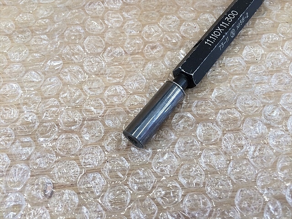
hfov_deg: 61.7
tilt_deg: -63.1
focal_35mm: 29
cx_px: 146
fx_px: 245
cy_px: 110
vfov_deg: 48.2
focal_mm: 4.15
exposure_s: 1/30
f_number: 2.2
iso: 40
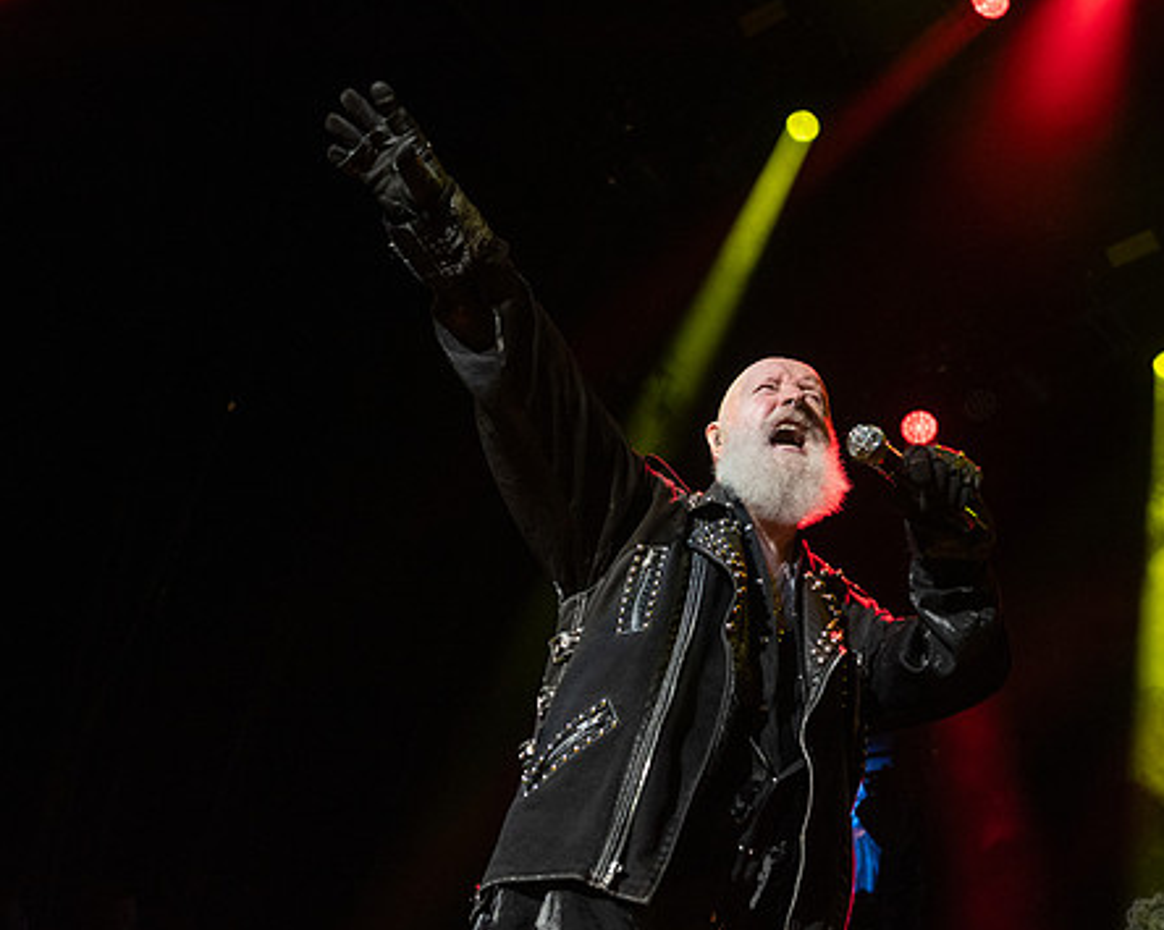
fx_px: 1929
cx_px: 607
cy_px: 499
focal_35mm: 56
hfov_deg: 33.6
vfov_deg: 27.1
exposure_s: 1/640
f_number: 4
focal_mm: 42
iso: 1600
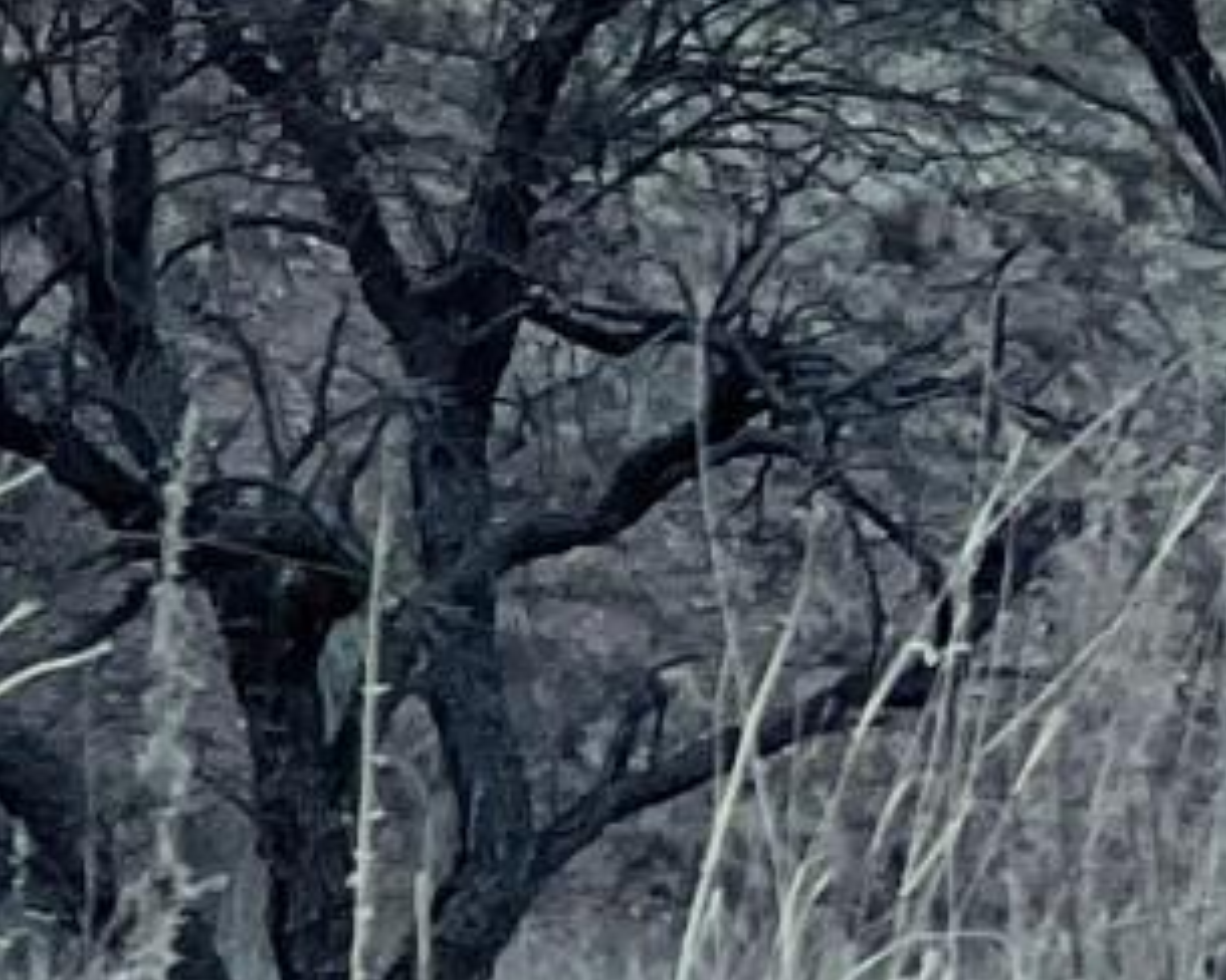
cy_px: -1936
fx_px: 12373
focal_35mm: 341
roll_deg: -1.5
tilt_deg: -3.2
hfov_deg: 5.6
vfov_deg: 4.4
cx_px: -844
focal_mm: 6
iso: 25
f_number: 2
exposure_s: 1/261
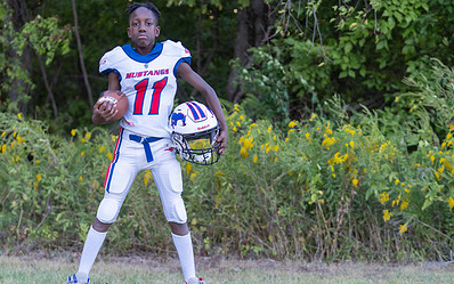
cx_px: 149
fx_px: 1411
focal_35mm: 114
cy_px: 135
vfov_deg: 11.5
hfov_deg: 18.2
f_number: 2.8
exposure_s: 1/320
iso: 320
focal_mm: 70
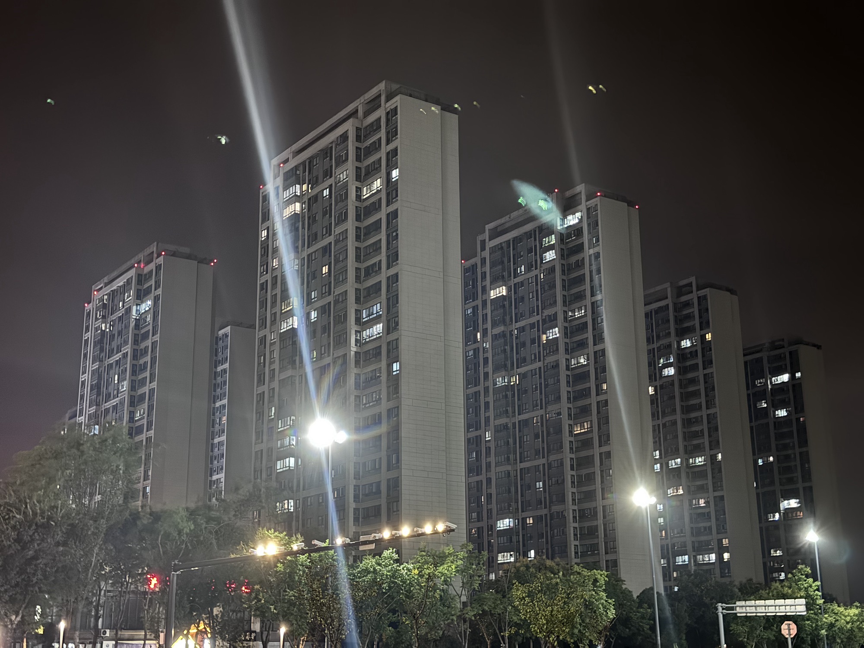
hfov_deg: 39.7
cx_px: 432
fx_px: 1198
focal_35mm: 48
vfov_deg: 30.3
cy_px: 324
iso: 640
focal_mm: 6.76
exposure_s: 1/9
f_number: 1.78
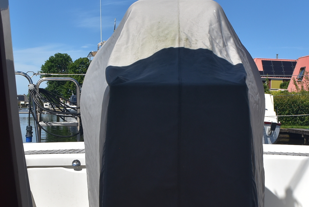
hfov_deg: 34.5
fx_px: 498
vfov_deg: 23.4
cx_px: 157
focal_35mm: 58
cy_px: 106
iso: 360
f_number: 11
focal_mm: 18
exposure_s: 1/500
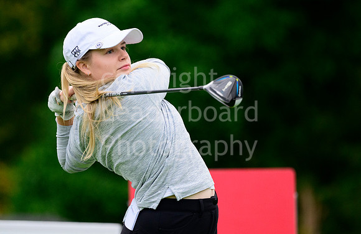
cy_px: 115
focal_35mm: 328
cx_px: 148
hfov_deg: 6.3
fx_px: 3257
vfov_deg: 4.1
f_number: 2.8
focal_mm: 200
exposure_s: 1/1250
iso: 2000
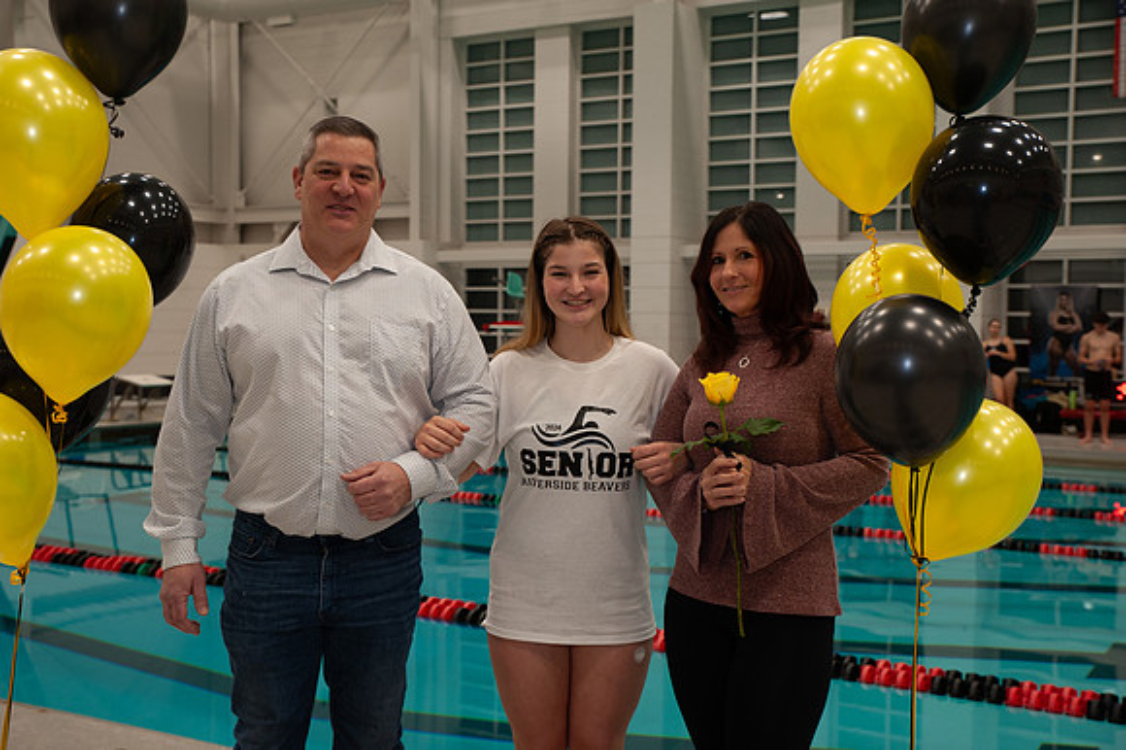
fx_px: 1375
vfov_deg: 30.5
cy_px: 375
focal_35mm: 44
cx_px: 563
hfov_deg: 44.5
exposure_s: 1/80
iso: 500
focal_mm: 44
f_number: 5
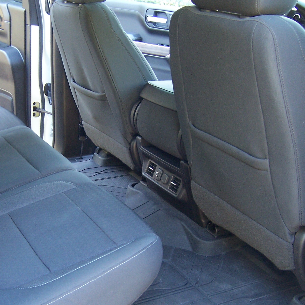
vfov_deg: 34.6
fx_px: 488
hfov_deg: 34.4
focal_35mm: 49
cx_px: 104
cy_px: 179
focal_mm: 5.5
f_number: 3.4
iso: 140
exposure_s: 1/8
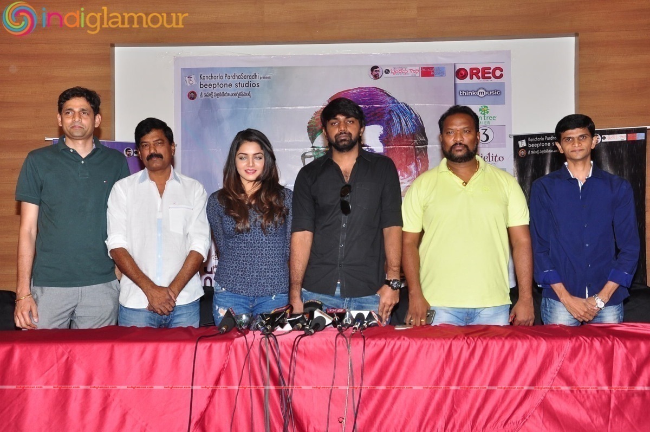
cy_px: 216
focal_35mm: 45
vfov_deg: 29.8
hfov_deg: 43.7
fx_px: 812
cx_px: 325
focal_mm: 30
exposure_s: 1/125
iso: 400
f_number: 6.3
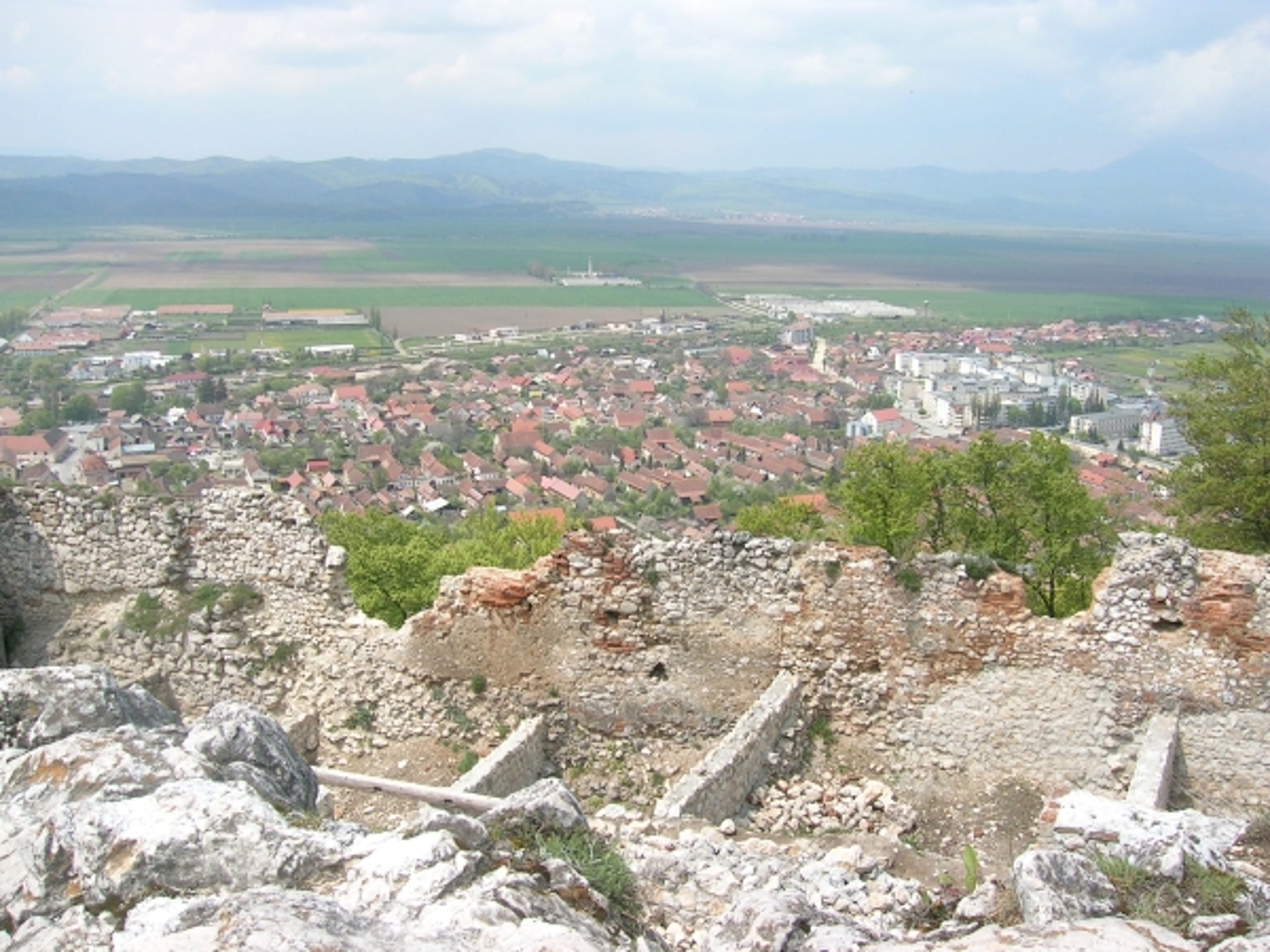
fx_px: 1284
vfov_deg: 40.7
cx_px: 635
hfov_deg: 52.6
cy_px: 476
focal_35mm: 35
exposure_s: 1/302
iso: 50
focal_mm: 5.4
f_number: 4.8
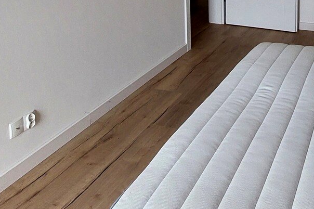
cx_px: 245
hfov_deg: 43.6
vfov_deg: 26.8
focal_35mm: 43
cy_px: -55
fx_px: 375
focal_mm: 1.74
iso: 64
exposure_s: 1/100
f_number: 2.2
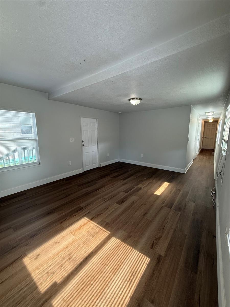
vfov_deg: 102.1
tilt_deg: -10.0
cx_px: 115
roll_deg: -0.4
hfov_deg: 85.7
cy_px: 154
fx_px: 124
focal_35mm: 14
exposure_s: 1/120
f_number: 2.2
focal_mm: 2.22
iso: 160
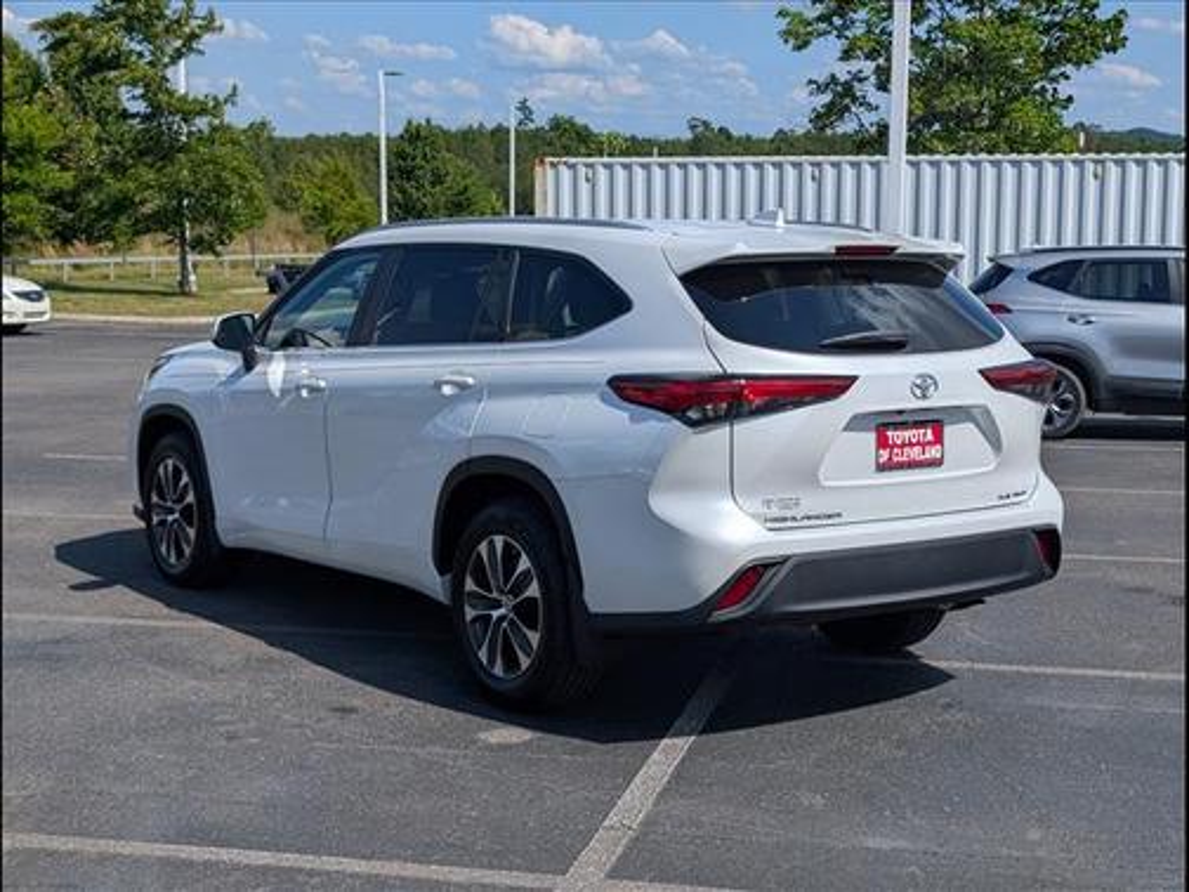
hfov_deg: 38.9
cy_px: 446
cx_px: 594
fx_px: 1683
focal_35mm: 49
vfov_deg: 29.7
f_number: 1.68
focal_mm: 6.9
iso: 20
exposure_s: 1/3333
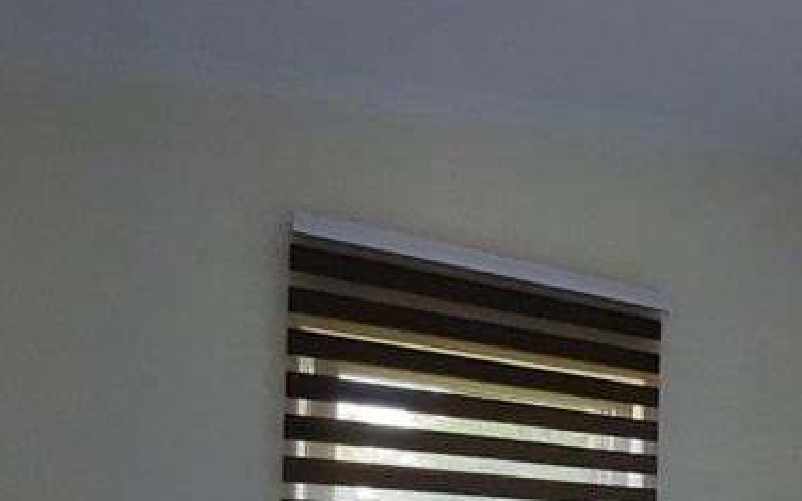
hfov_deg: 36.6
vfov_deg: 26.3
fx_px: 962
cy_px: 586
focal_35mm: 44
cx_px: 926
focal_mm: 1.74
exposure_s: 1/50
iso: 160
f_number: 2.2
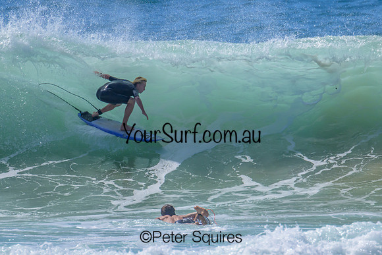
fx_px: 11664
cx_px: 193
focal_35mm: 1099
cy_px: 90
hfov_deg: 1.9
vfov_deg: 1.3
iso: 720
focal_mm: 800
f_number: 11
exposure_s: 1/2000
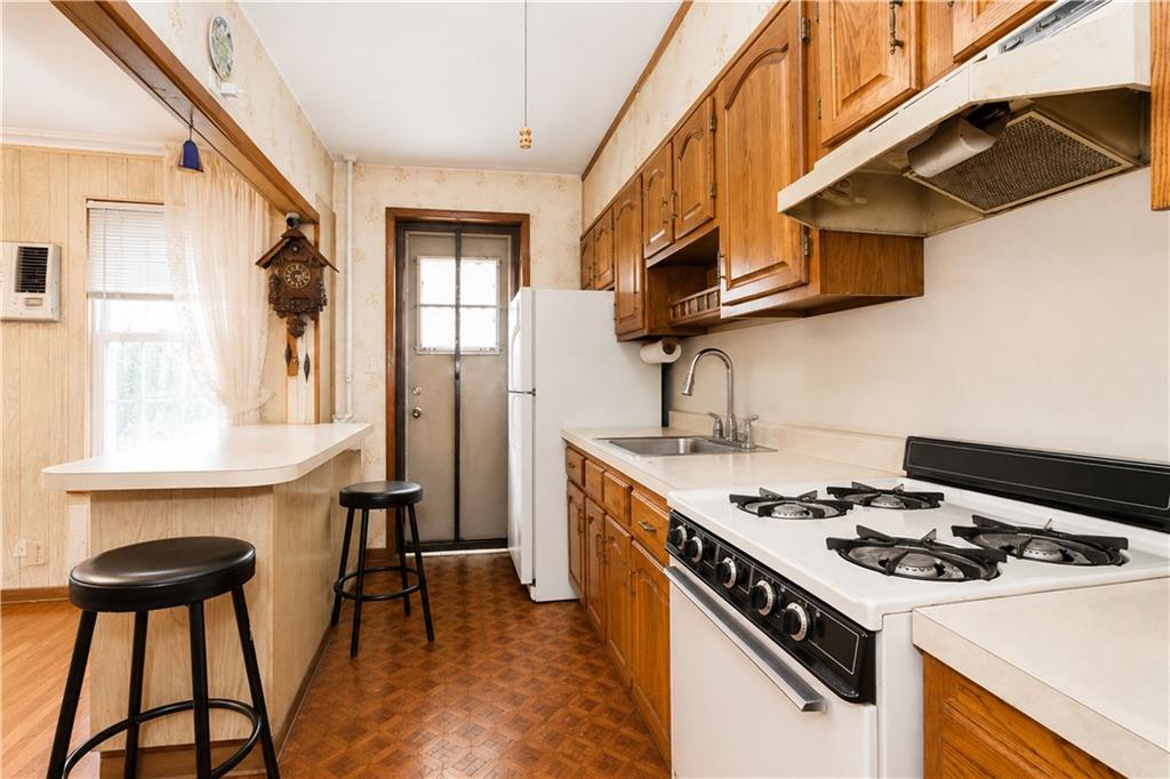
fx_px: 487
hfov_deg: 100.4
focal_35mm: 15
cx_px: 585
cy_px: 390
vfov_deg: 77.3
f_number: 8
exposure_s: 1/60
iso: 2000
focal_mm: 10
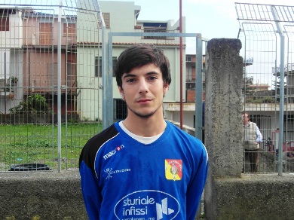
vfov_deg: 35.1
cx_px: 147
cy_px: 110
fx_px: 348
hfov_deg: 45.8
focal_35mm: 41
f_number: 3.6
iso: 100
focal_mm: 6.8
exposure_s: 1/180
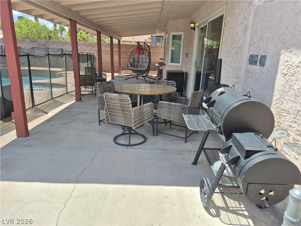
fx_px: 200
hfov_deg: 73.9
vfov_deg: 58.9
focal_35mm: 23
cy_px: 113
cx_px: 150
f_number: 1.8
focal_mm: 5.4
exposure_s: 1/1272
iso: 25
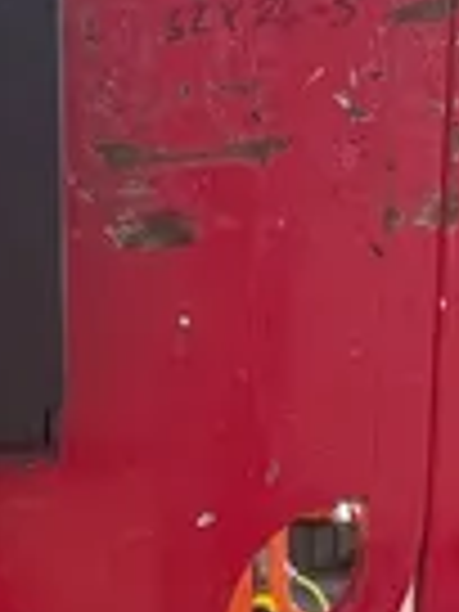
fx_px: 2475
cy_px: 1208
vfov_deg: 12.5
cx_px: -158
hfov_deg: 10.3
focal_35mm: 140
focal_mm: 5.1
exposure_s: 1/2179
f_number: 1.6
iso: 50
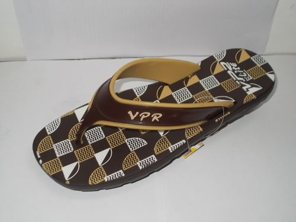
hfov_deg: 42.9
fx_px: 376
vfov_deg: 32.9
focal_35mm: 44
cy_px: 111
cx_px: 148
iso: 200
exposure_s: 1/30
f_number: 4.2
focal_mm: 7.9
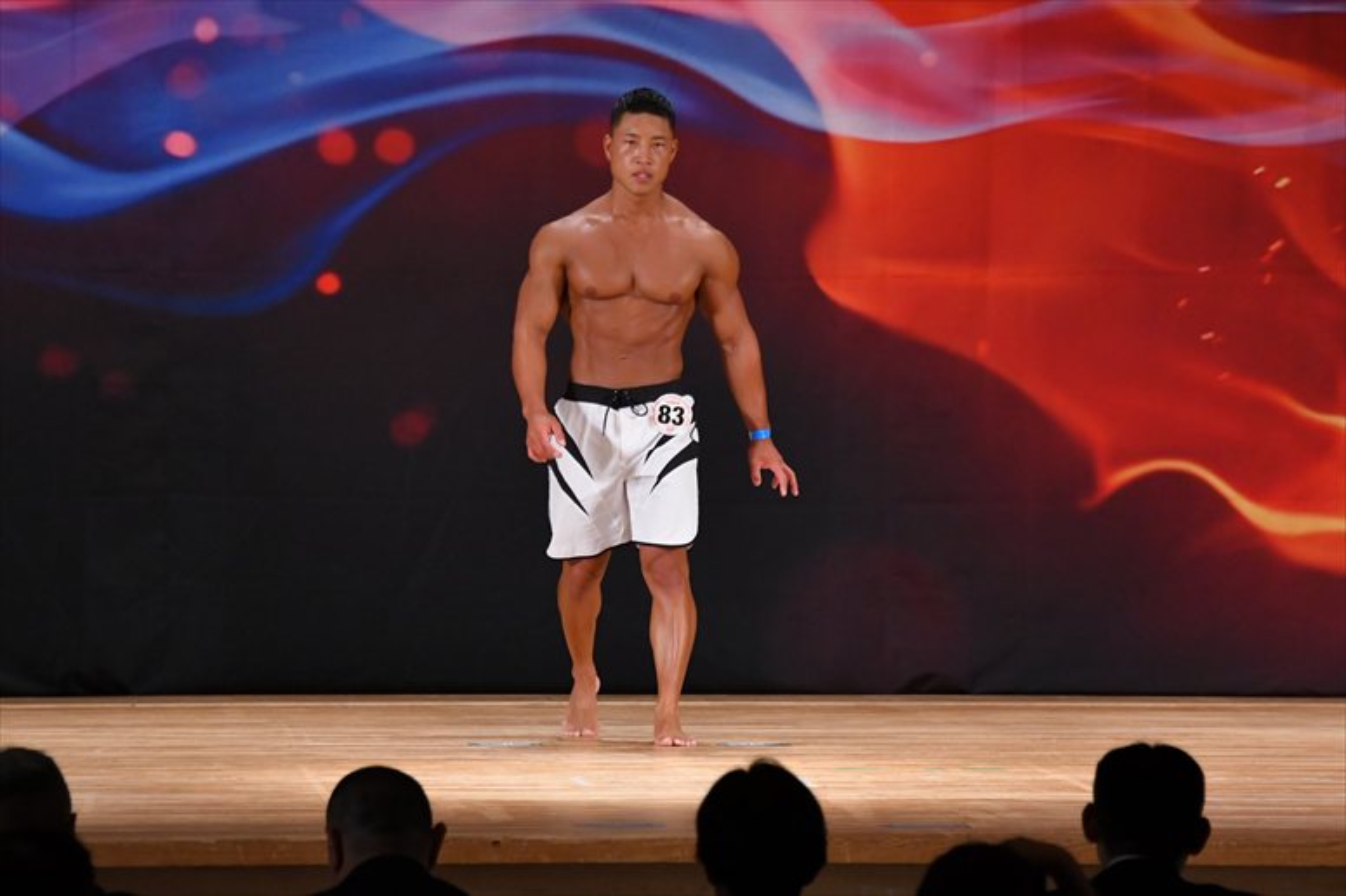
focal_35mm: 240
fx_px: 8969
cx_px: 673
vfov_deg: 5.7
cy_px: 448
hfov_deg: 8.6
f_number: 5.6
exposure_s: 1/400
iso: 3200
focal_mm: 160
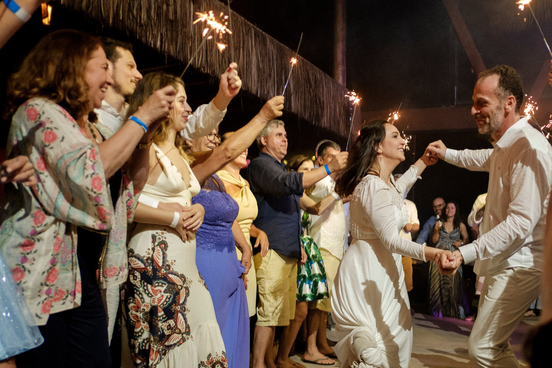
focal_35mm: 36
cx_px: 369
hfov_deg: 52.0
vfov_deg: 36.4
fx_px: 554
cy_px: 246
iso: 4000
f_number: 2
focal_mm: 18
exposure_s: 1/125
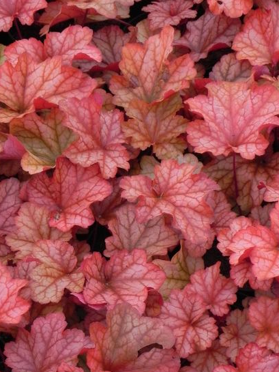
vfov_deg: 17.9
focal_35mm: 110
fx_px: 1182
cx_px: 124
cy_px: 218
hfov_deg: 13.5
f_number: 4.5
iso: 160
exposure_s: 1/80
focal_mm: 13.4
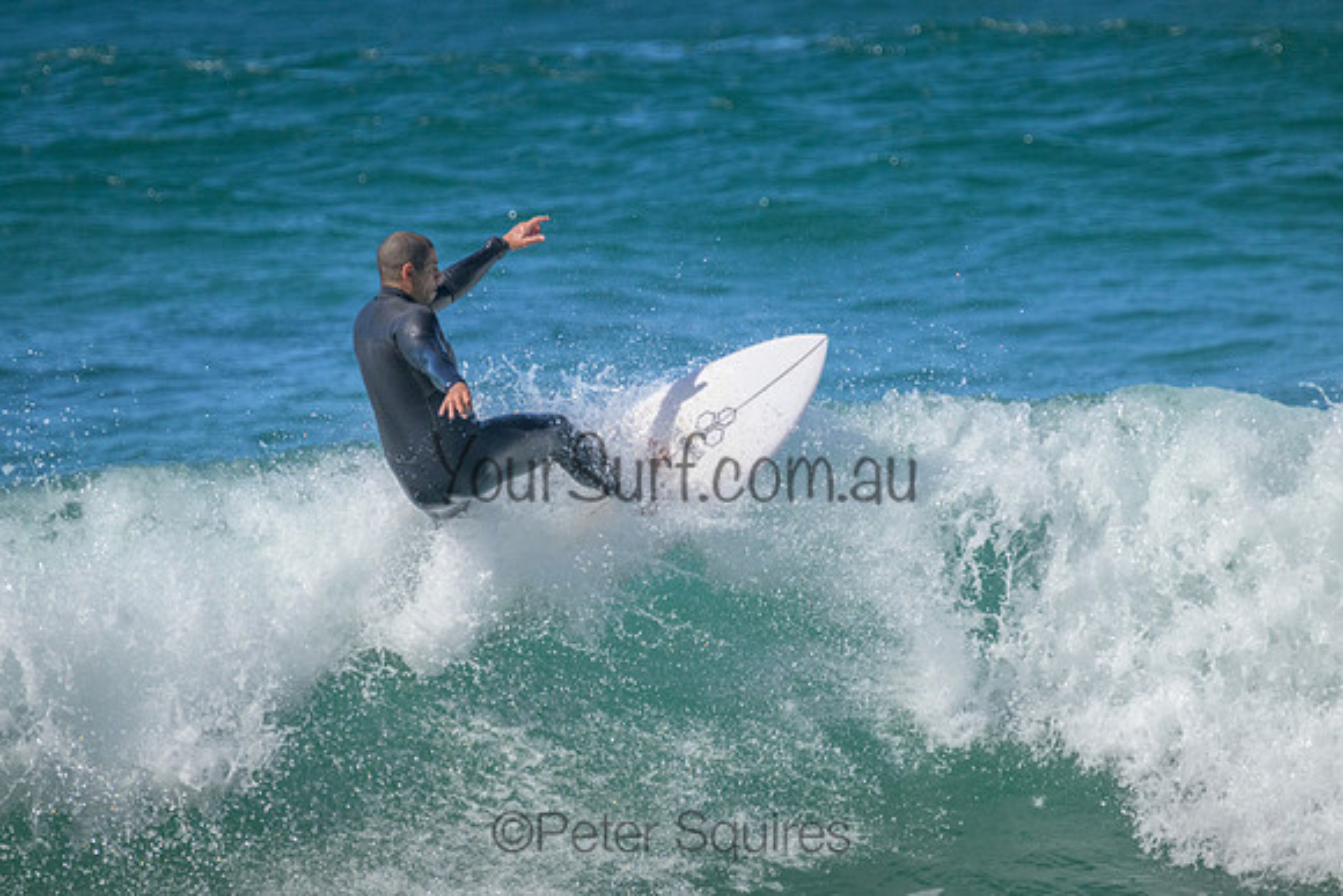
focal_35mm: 800
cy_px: 448
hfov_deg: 2.6
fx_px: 29850
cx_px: 672
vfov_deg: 1.7
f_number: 11
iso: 3200
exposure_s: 1/2000
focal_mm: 800
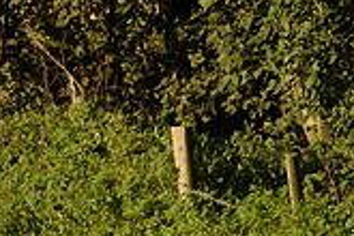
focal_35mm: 369
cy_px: -71
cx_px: -251
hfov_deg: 5.5
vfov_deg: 3.7
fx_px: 3628
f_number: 9
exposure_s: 1/1000
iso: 1600
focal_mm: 105
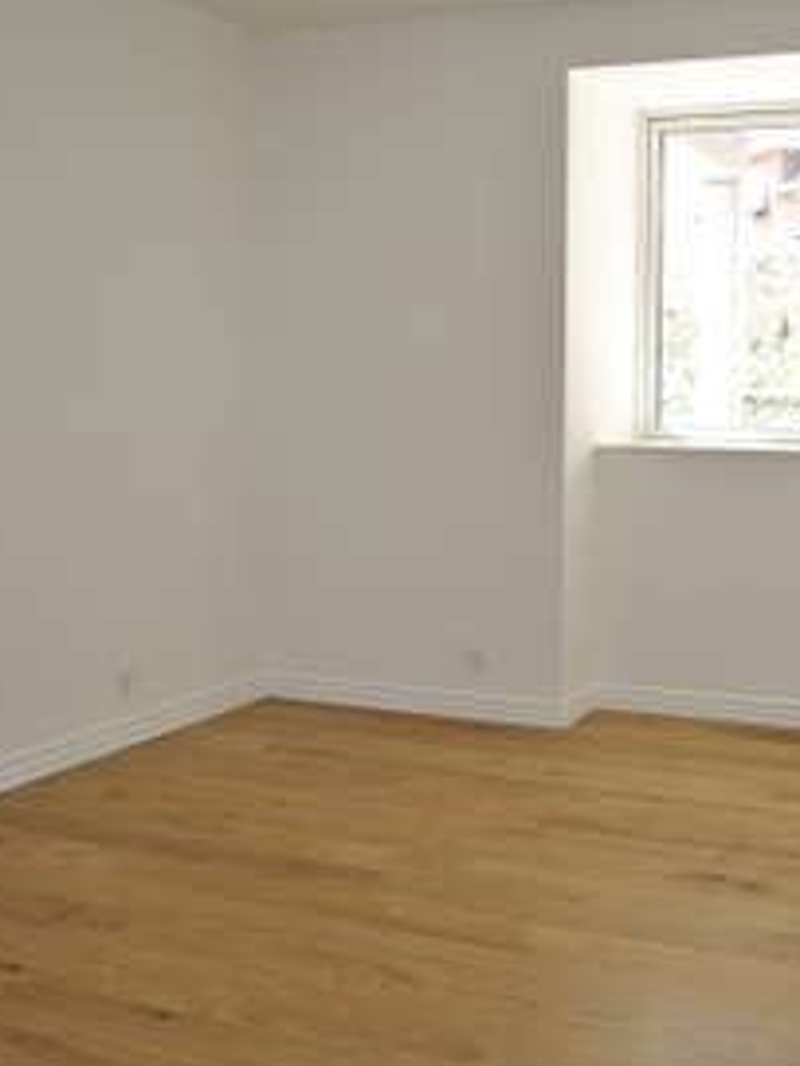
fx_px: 1233
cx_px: 573
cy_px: 541
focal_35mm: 40
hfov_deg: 35.4
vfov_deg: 46.8
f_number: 4.5
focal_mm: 18
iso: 200
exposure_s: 1/80
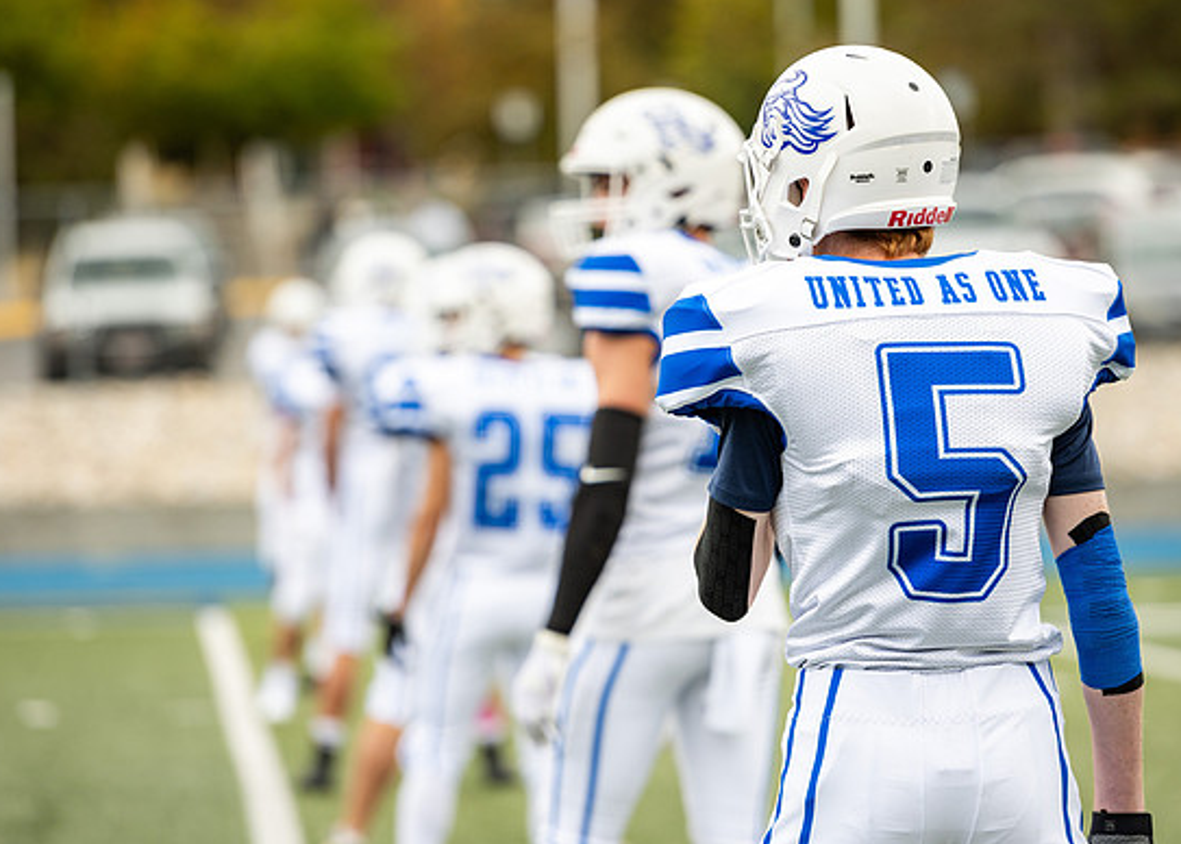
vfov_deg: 6.5
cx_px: 600
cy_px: 374
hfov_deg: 9.0
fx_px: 7481
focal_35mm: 223
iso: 125
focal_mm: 185
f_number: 2.8
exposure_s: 1/1000
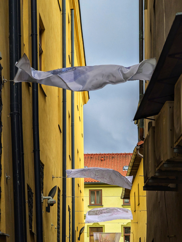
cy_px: 121
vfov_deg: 18.5
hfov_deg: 14.0
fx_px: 741
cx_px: 91
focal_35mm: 106
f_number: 3.5
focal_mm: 19
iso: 119
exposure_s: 1/312
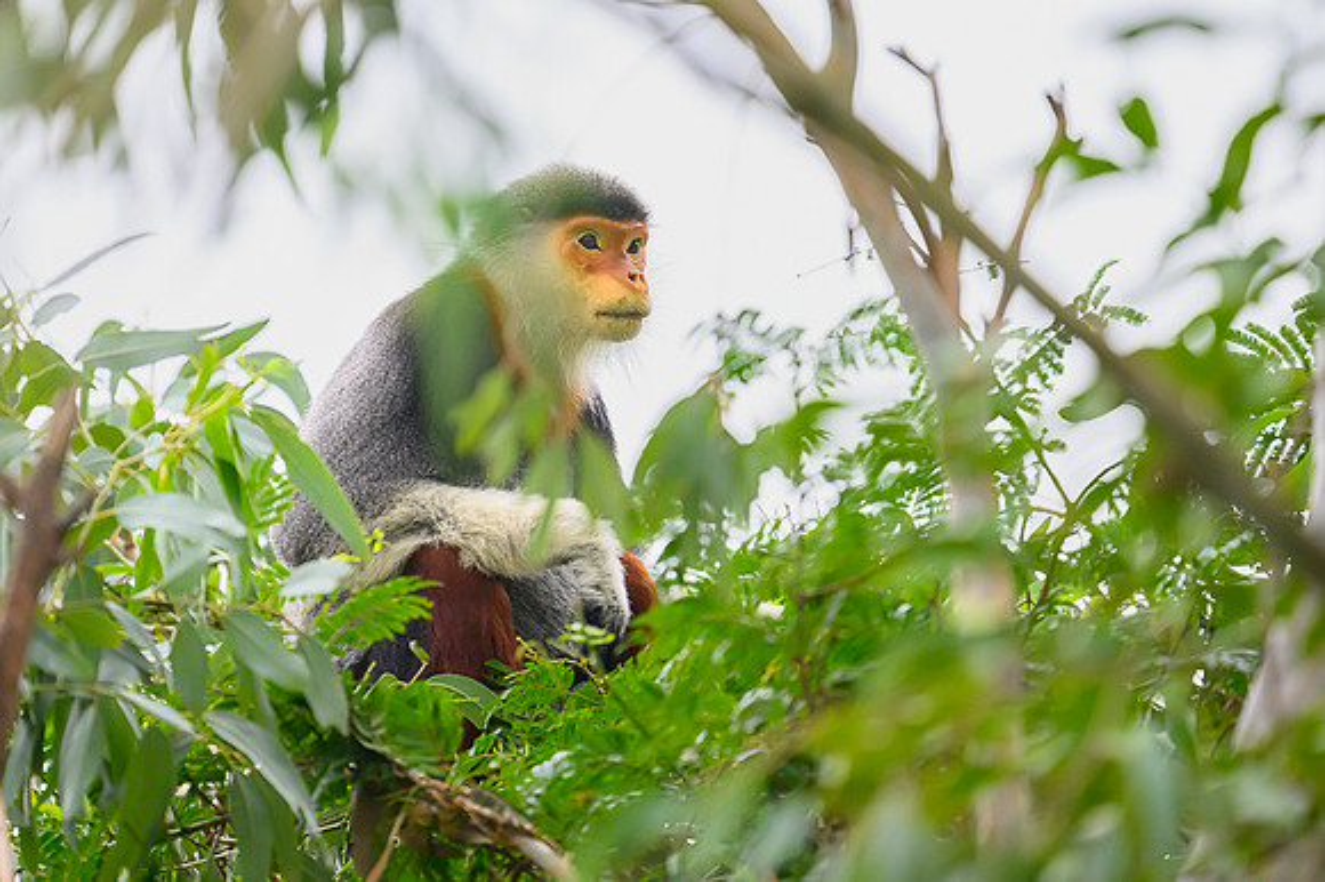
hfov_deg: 2.8
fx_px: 26958
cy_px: 305
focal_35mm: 733
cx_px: 458
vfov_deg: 1.9
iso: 2000
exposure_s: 1/400
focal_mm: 560
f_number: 4
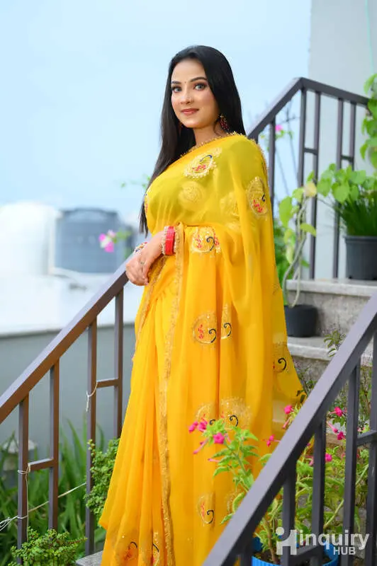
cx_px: 188
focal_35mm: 50
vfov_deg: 39.6
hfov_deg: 26.9
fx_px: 787
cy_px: 283
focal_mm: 50
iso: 400
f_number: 2.2
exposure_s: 1/200
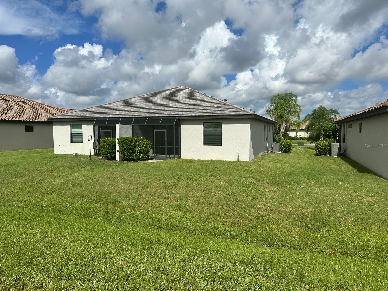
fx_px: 269
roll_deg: -0.4
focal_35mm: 24
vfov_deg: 56.8
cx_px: 194
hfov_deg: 71.6
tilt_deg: -3.3
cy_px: 146
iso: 80
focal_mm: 6.86
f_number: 1.78
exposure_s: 1/8929
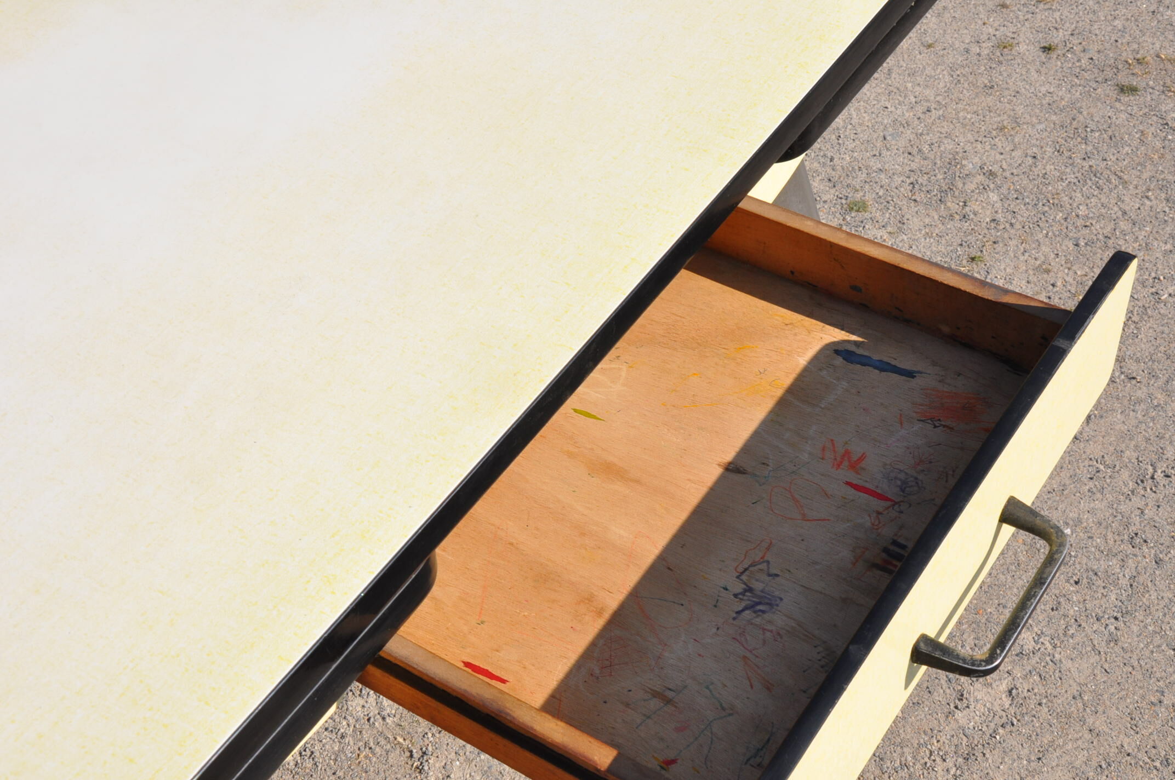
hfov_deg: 35.1
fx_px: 1858
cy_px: 390
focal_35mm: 57
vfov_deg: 23.7
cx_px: 588
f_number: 16
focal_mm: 38
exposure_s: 1/250
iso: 400
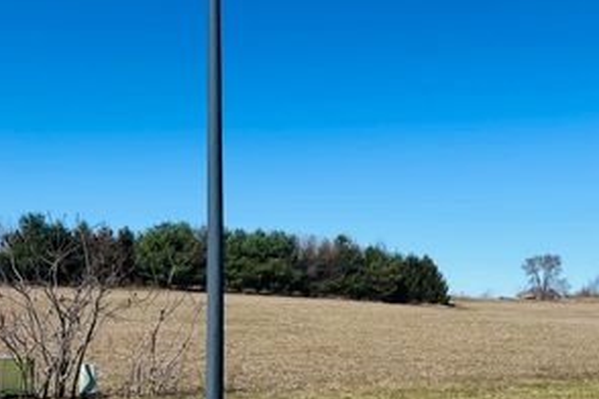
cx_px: 393
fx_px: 765
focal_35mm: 46
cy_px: 331
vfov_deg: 28.5
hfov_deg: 42.2
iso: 50
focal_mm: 5.7
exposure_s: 1/5319
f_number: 1.5
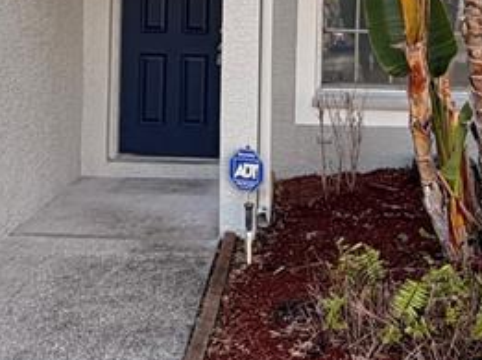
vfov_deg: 25.3
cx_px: 288
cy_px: 4
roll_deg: -0.2
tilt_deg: +0.0
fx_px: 765
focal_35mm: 55
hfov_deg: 34.9
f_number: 2.2
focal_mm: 2.22
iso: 50
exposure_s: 1/121
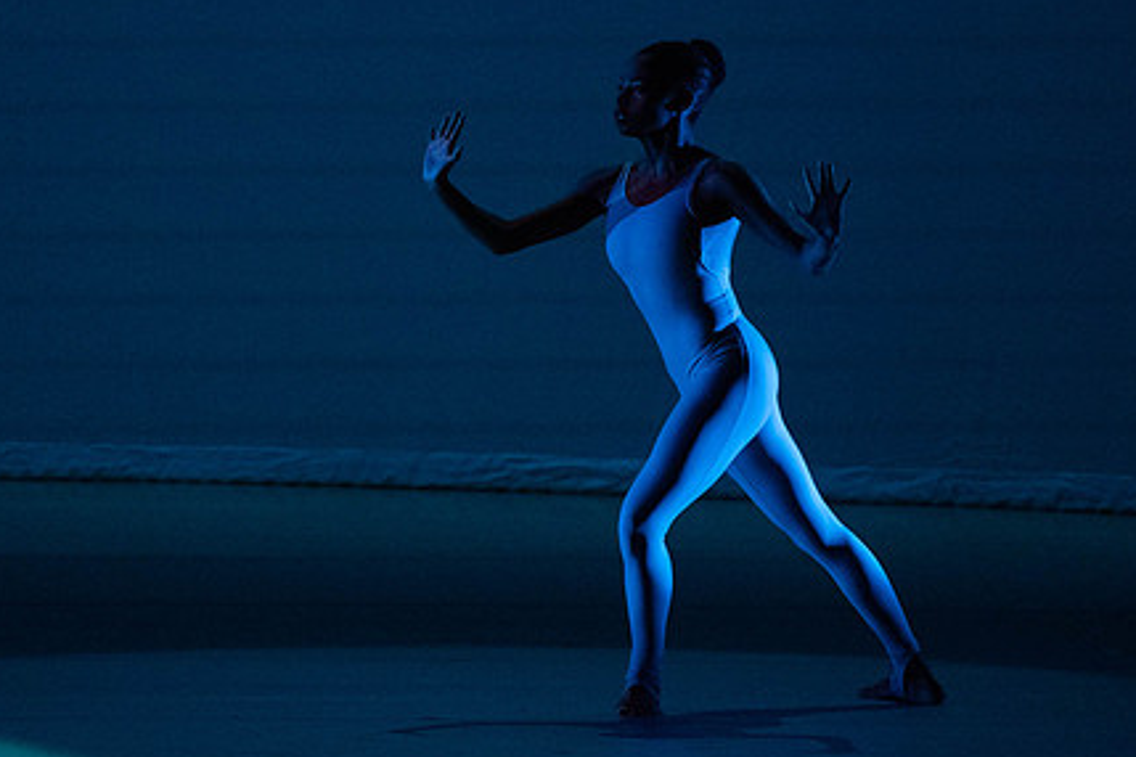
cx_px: 455
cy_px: 314
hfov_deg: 4.1
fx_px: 15777
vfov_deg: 2.7
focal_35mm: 500
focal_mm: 370
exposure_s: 1/400
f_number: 5.6
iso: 16000
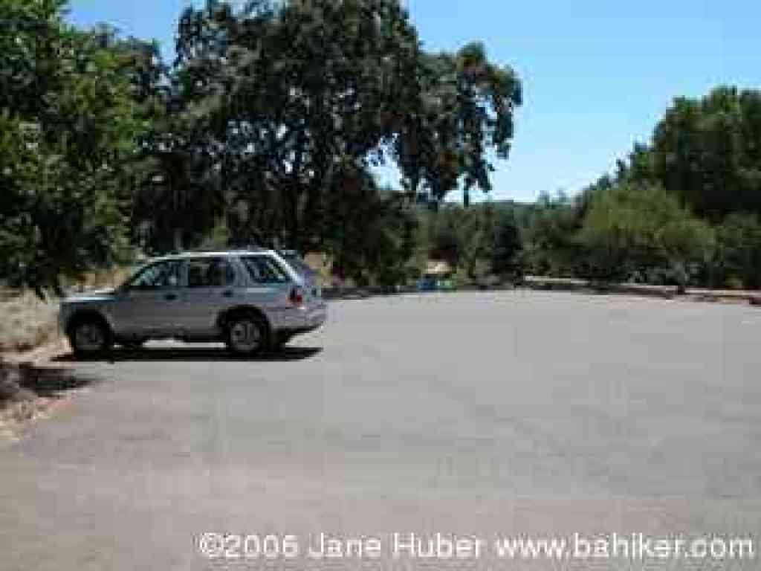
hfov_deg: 54.0
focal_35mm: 34
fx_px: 747
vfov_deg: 41.8
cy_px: 286
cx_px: 380
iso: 100
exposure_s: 1/265
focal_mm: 8.9
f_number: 6.3
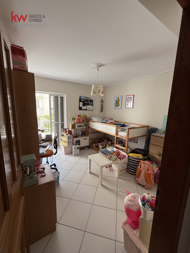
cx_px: 95
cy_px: 126
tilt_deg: -9.8
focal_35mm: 14
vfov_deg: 102.1
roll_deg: -2.2
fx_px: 102
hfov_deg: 85.7
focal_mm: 2.22
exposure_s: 1/99
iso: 100
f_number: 2.2
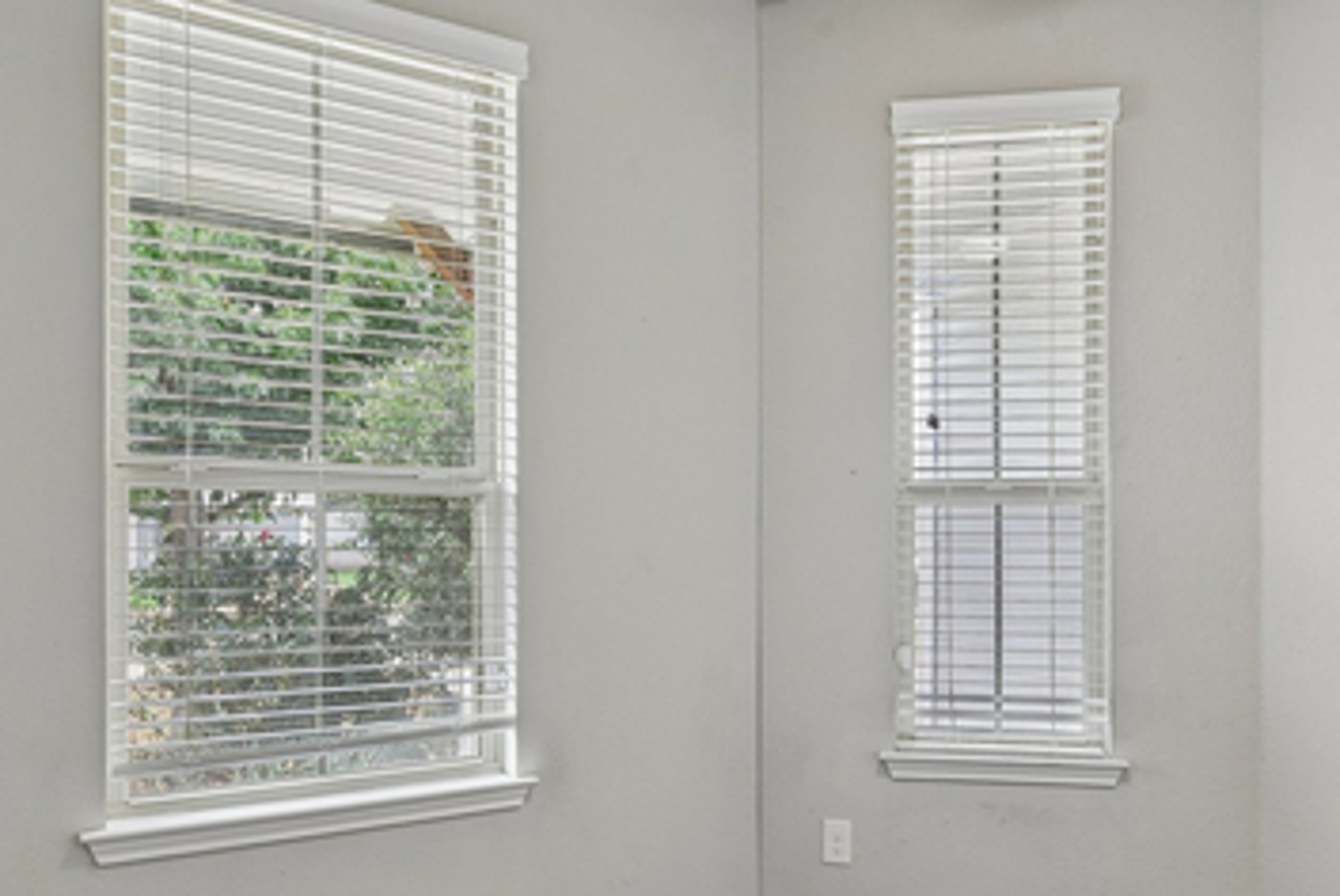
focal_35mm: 29
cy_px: 549
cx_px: 755
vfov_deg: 44.7
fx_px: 1080
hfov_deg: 63.4
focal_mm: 16
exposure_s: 1/15
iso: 1600
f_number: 8
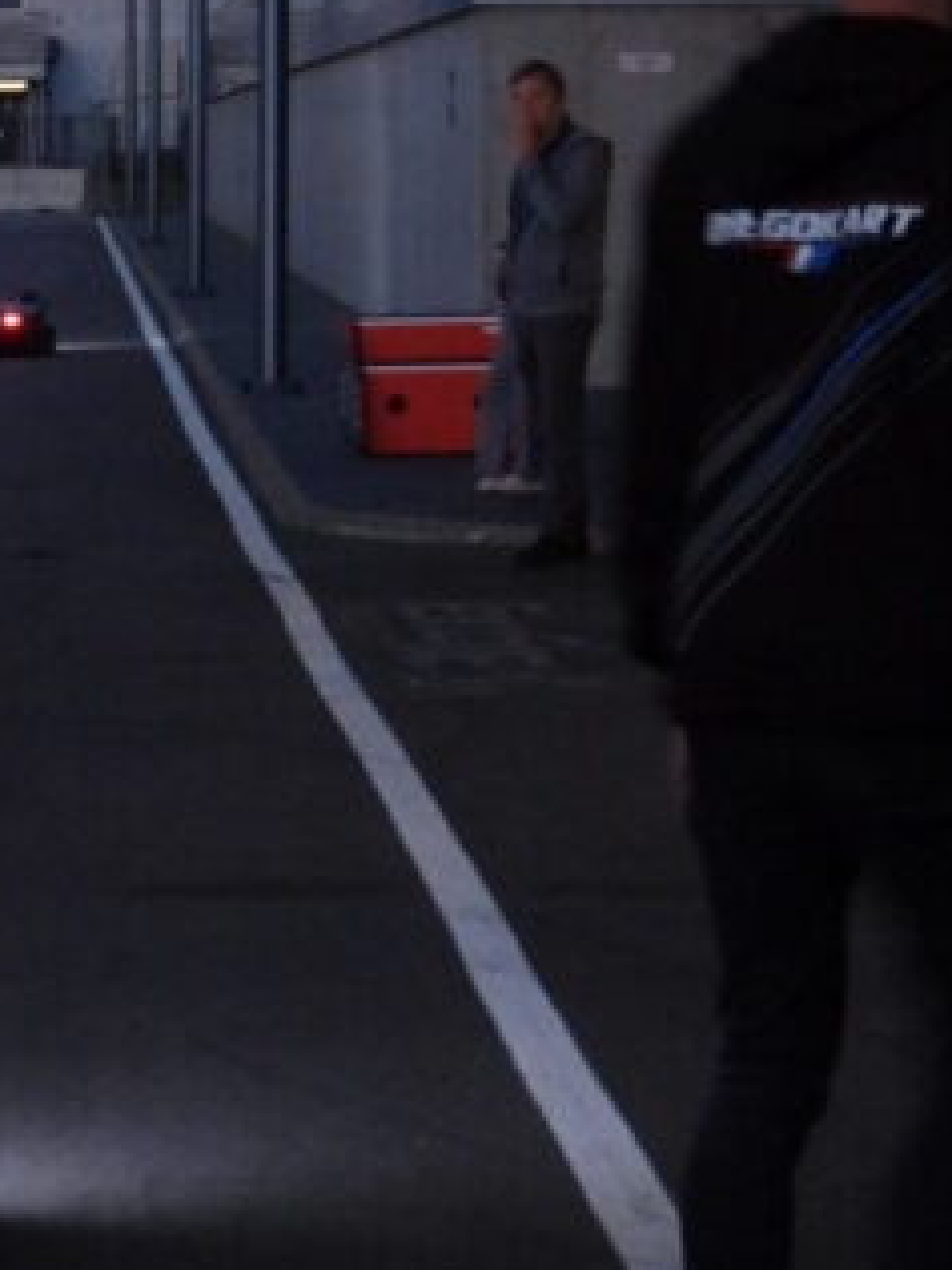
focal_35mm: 178
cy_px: 587
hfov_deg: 8.2
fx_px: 6527
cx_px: -233
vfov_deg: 11.1
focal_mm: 9.8
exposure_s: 1/13
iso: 400
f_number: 3.5
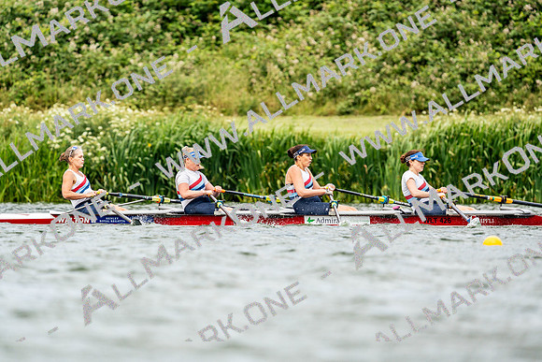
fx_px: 7032
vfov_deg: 2.9
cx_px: 271
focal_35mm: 467
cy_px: 181
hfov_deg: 4.4
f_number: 6.3
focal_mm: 467
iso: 640
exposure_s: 1/2000
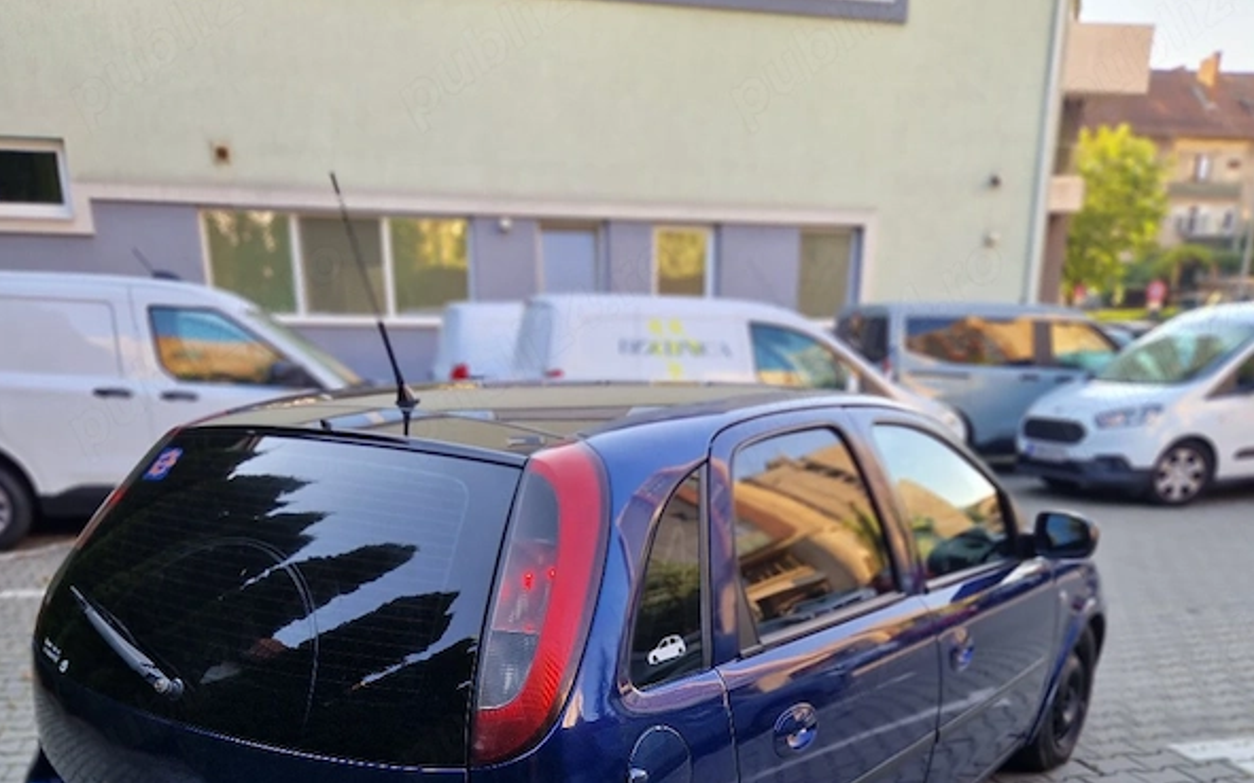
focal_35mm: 33
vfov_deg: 35.6
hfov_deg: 58.2
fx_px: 1127
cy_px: 728
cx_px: 620
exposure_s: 1/147
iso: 50
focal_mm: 5.4
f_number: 1.8
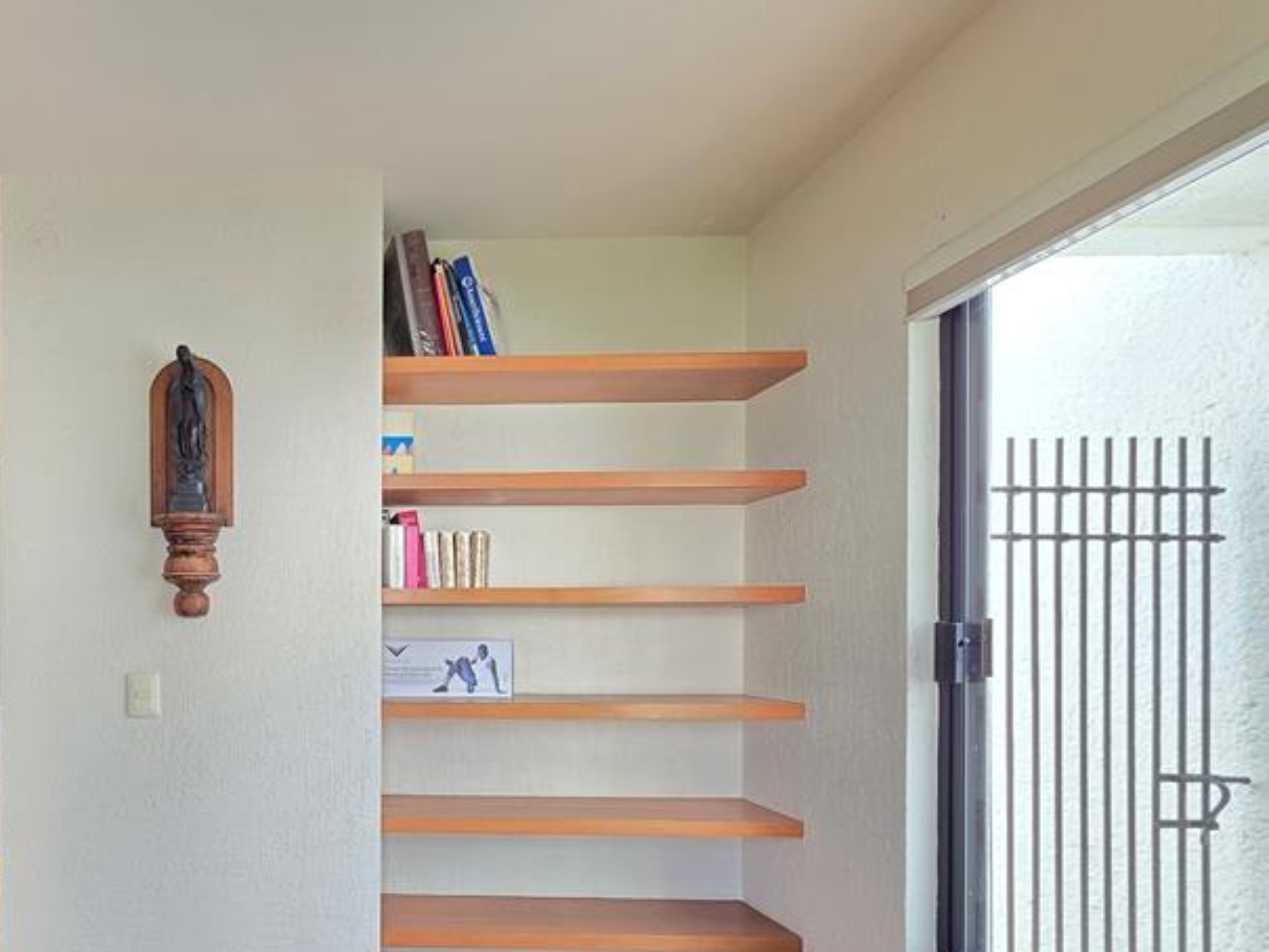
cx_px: 296
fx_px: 807
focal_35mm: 22
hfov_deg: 70.5
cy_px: 644
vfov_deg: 59.5
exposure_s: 1/120
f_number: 1.9
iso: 200
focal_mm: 2.2
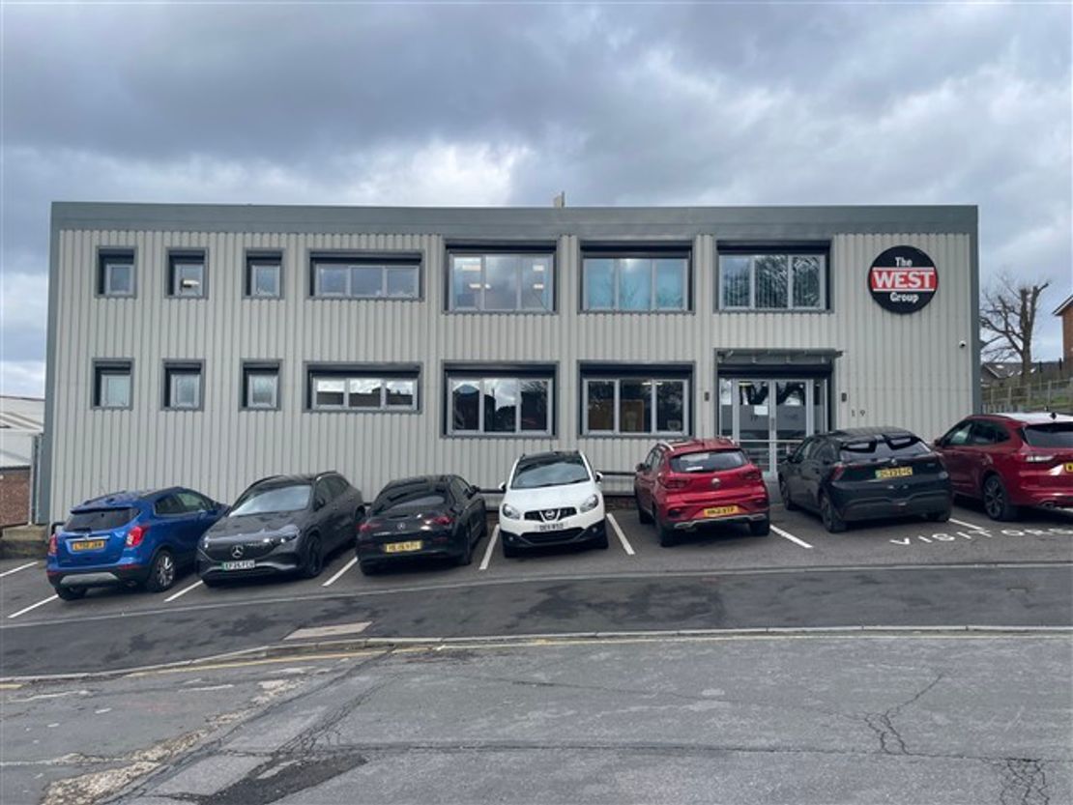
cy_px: 402
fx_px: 806
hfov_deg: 67.3
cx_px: 536
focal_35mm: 26
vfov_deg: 53.1
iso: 32
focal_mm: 4.2
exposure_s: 1/1006
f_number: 1.6
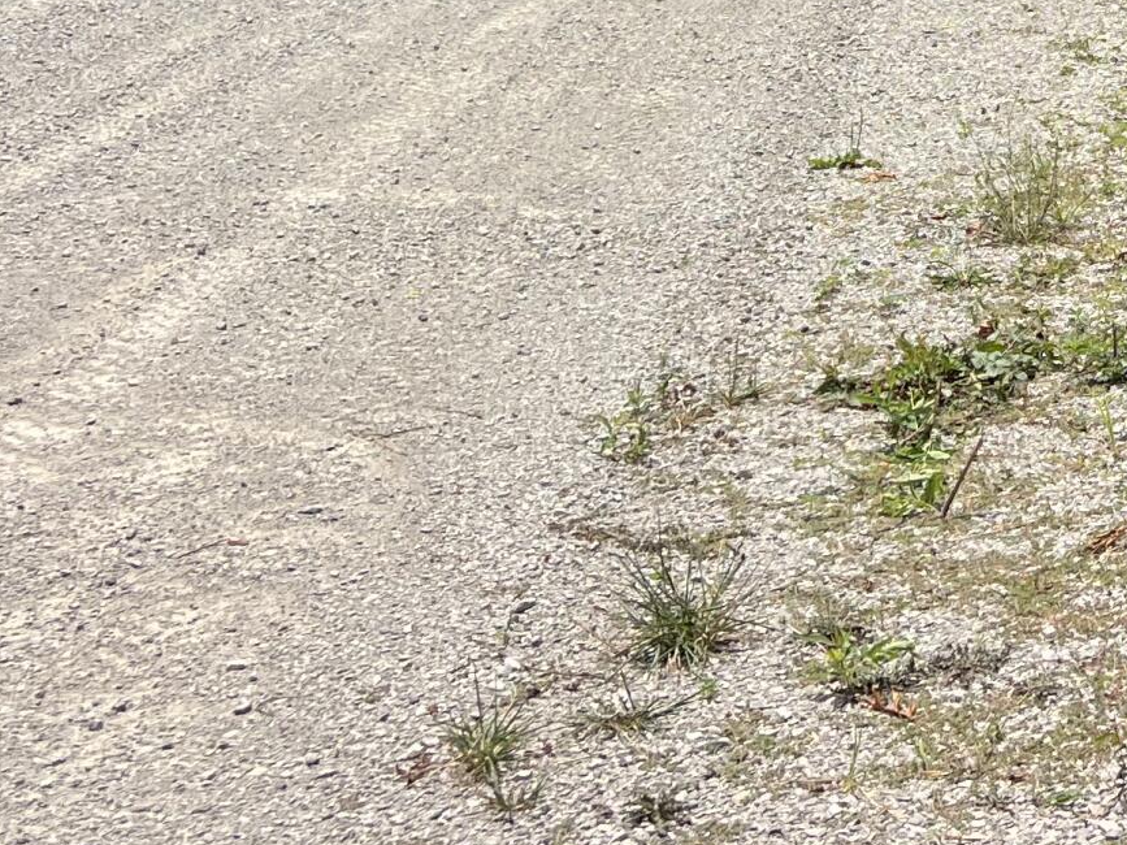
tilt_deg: -2.5
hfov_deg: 20.2
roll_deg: +0.0
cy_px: -381
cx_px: 1405
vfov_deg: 15.3
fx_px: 2930
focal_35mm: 90
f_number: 1.5
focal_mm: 5.7
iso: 50
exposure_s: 1/4831
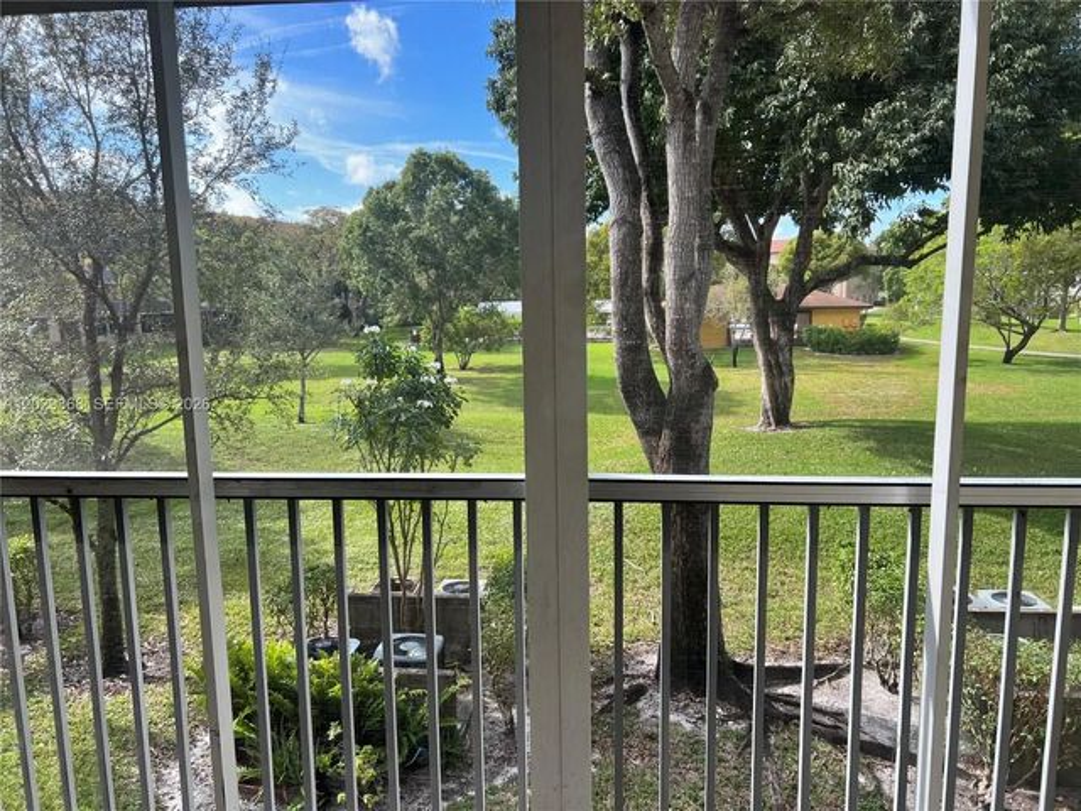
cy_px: 406
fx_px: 812
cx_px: 540
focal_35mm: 26
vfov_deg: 53.1
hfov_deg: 67.3
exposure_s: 1/738
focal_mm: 5.7
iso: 50
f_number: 1.5
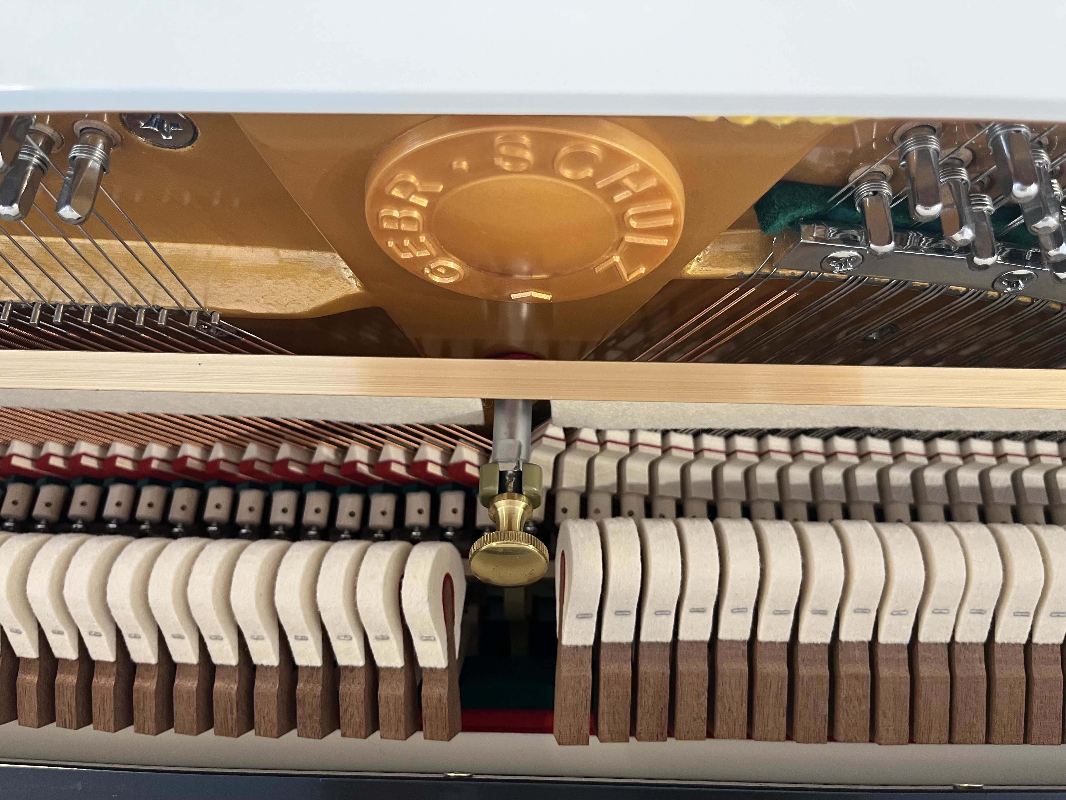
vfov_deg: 53.1
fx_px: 801
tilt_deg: -68.4
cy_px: 400
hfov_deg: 67.3
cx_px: 533
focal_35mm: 26
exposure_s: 1/50
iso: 320
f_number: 1.6
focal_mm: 5.1
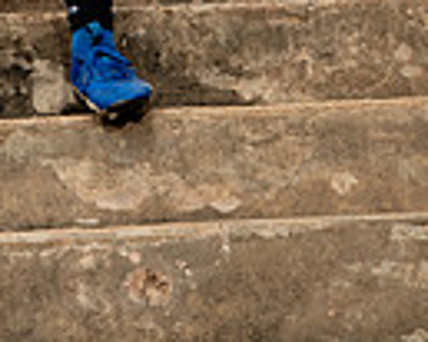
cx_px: -50
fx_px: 2405
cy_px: -388
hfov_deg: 10.1
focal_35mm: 190
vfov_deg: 7.7
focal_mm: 58
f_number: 7.1
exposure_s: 1/400
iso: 125
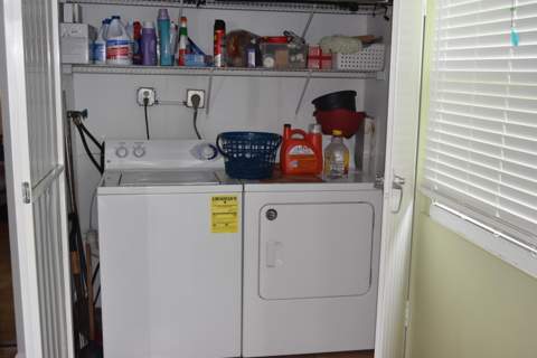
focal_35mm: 39
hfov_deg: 49.6
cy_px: 179
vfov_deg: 34.2
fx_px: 582
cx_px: 268
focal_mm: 26
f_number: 5.6
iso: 800
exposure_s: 1/125
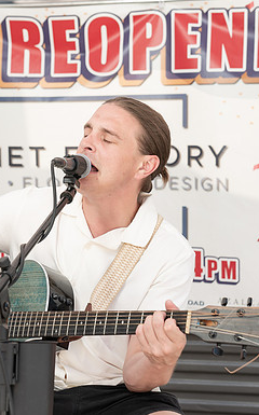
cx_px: 68
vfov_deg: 23.6
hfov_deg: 14.8
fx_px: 996
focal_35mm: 88
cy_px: 223
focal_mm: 52
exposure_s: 1/250
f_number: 4
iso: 100
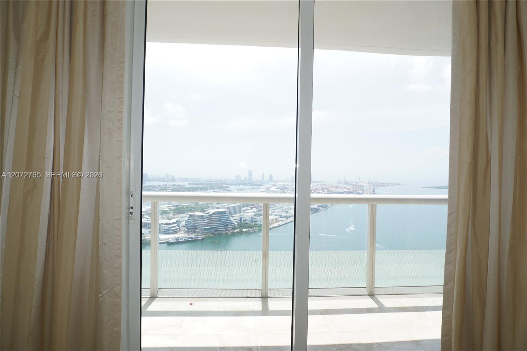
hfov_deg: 73.8
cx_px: 264
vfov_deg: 53.1
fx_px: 351
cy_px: 176
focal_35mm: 24
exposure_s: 1/160
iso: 100
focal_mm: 16
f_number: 5.6
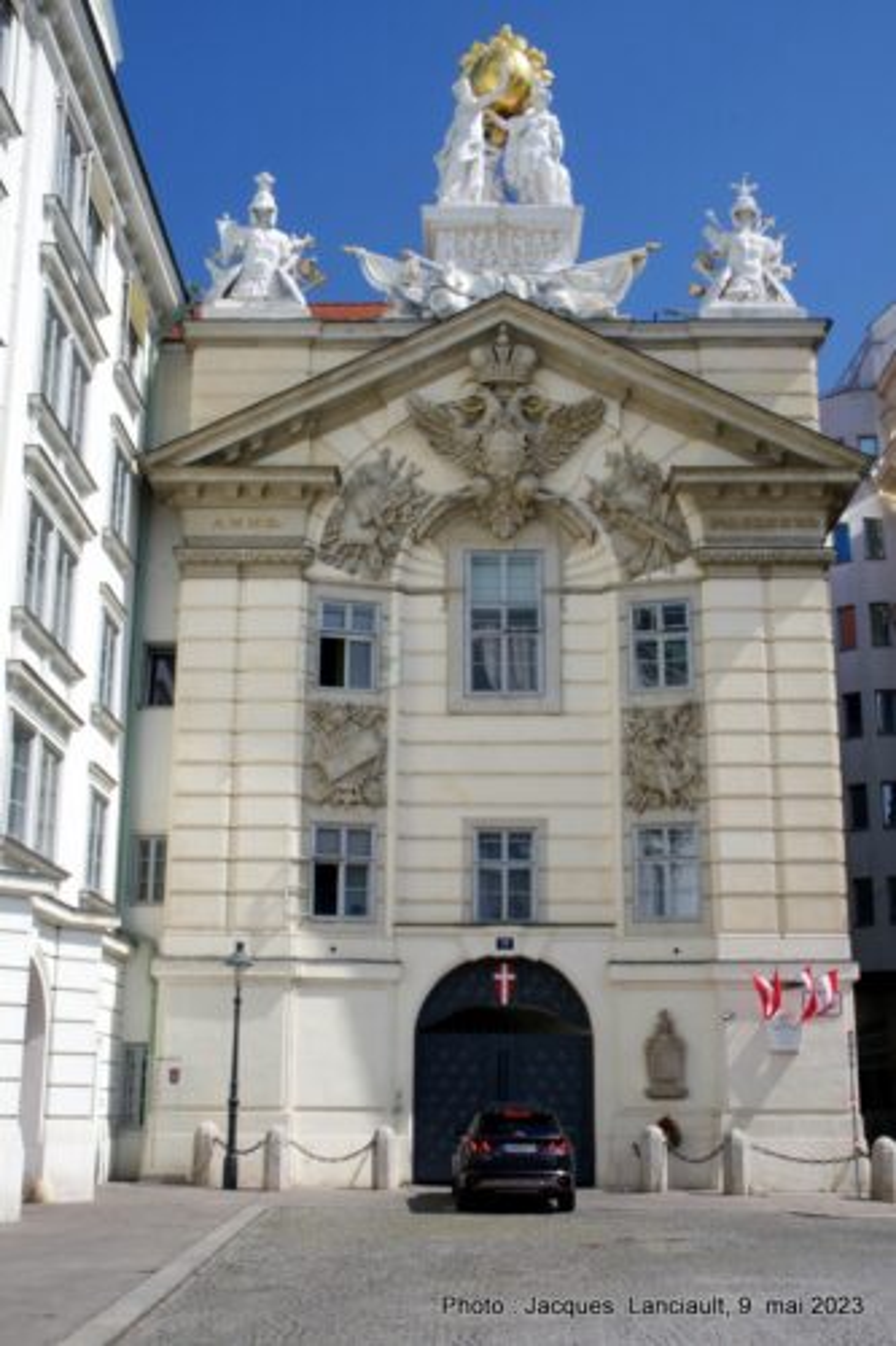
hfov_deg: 33.4
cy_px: 673
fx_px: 1494
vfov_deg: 48.5
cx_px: 448
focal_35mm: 40
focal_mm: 27
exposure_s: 1/50
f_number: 22
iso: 125
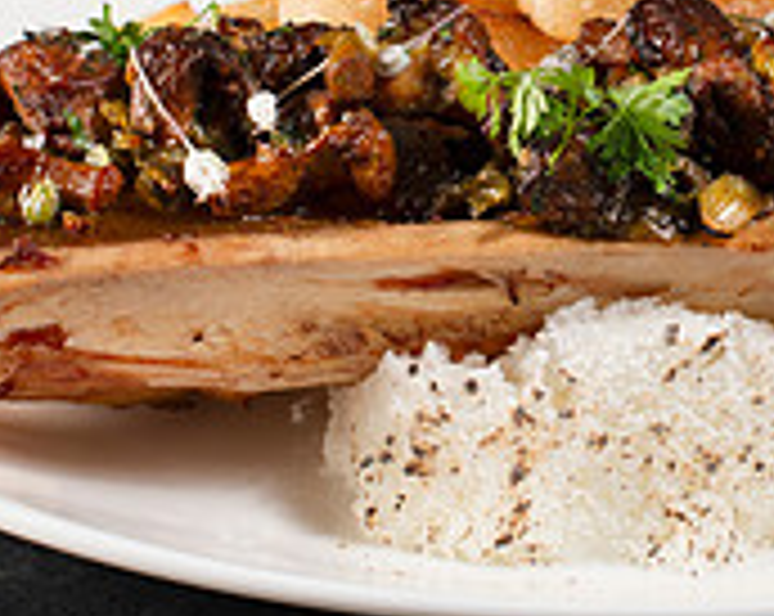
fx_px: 4299
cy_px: 108
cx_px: 614
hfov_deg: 10.3
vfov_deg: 8.2
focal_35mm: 188
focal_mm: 50
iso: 200
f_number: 9
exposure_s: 1/200
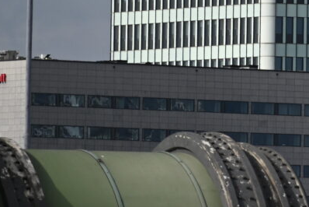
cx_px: 977
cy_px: -154
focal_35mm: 771
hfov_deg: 2.6
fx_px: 6622
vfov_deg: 1.8
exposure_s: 1/1600
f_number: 4
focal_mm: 120
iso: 100
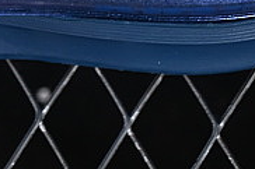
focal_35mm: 445
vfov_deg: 3.0
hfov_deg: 4.6
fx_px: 3149
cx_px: -157
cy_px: -321
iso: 160
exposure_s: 1/60
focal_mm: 50
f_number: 6.3
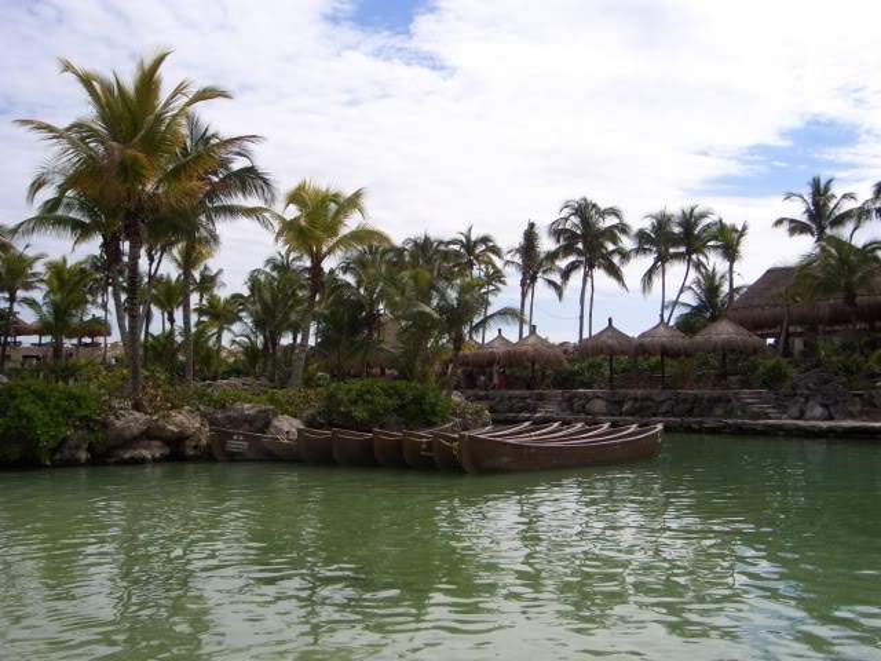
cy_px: 330
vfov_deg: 36.8
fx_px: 993
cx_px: 440
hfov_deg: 47.9
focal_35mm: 39
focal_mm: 8
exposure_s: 1/800
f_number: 4.8
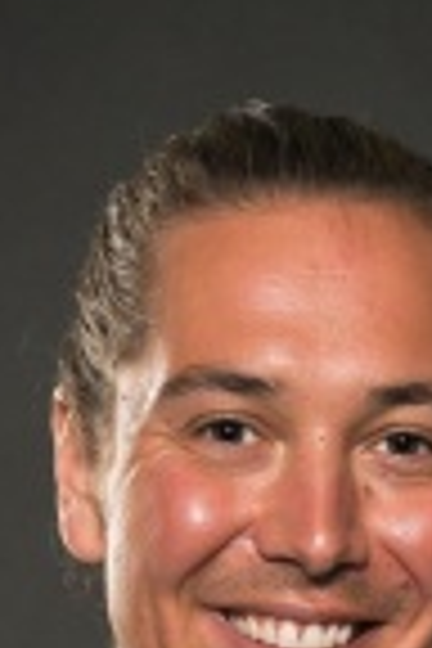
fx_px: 5436
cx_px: 268
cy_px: 999
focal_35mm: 302
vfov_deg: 6.7
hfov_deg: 4.6
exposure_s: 1/200
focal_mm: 58
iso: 200
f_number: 8
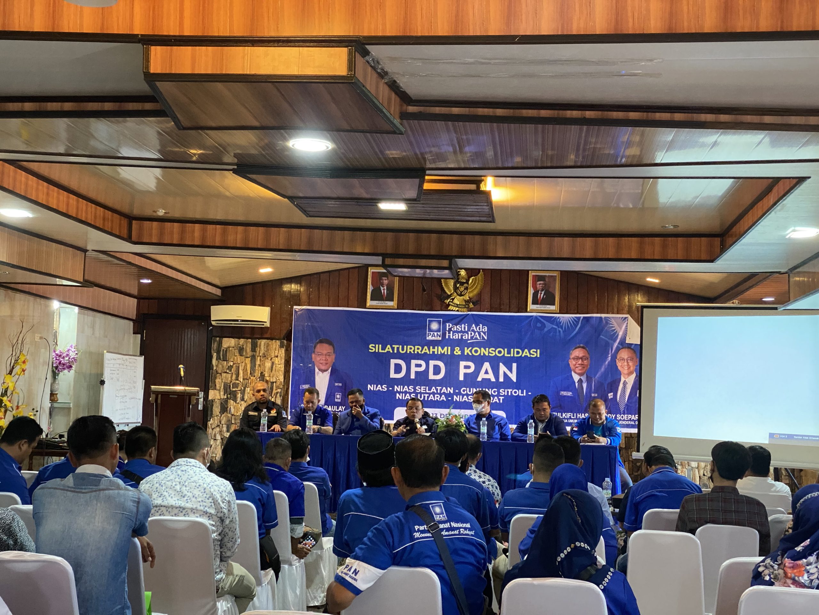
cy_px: 308
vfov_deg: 28.0
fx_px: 1230
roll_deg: -1.6
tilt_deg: +4.9
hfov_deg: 36.8
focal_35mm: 52
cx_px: 410
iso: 500
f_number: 2
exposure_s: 1/50
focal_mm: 6
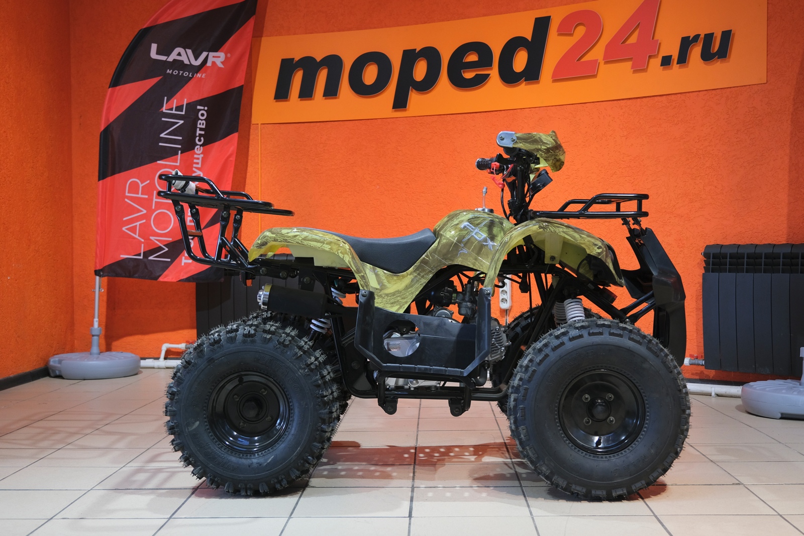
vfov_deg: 30.5
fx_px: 983
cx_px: 402
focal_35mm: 44
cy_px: 268
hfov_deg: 44.5
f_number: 4
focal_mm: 29.2
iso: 800
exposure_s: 1/60
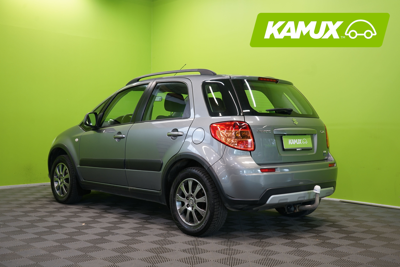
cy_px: 134
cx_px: 200
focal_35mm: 42
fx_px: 467
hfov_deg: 46.4
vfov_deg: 31.9
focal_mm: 42
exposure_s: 1/25
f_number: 5.6
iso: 400
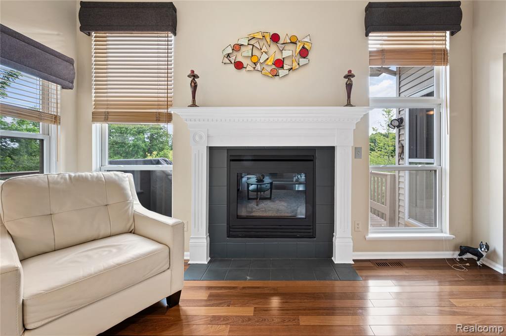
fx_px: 197
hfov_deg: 104.3
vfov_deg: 81.1
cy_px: 168
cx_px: 253
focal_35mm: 14
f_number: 11
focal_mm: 14
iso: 100
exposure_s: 2
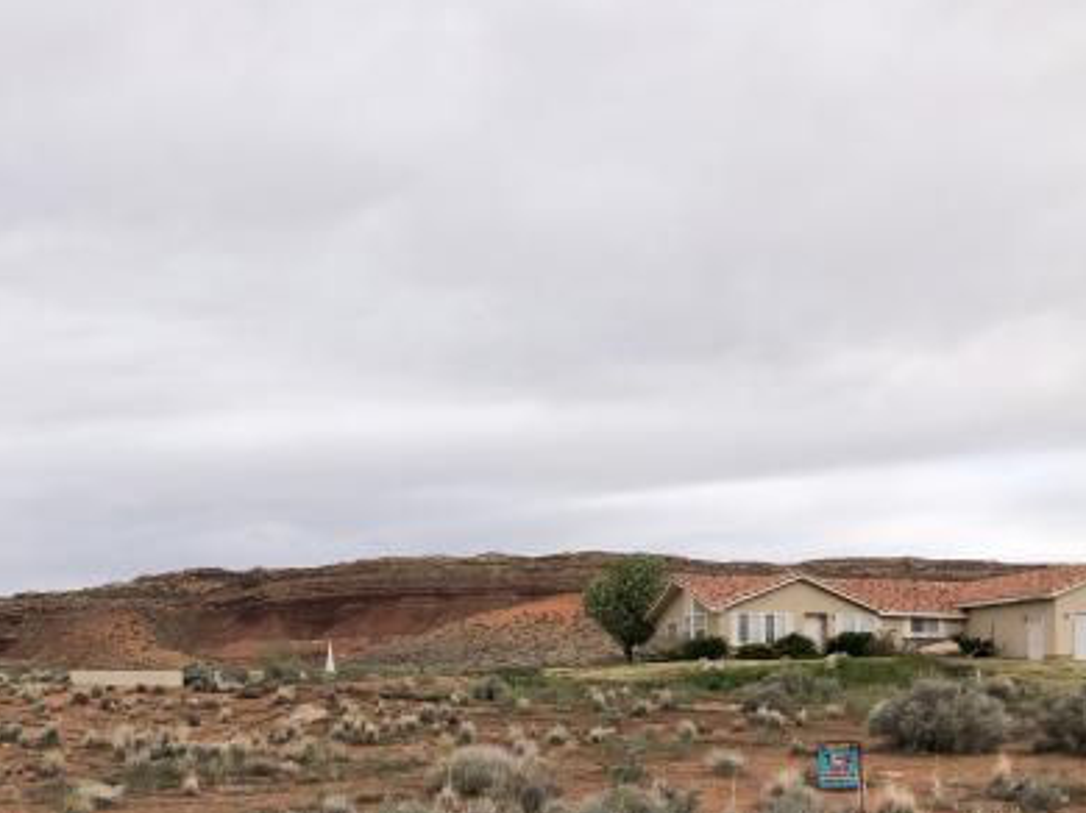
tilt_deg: +2.1
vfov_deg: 30.7
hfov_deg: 40.3
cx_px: 290
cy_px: 654
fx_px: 1442
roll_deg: +1.1
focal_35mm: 46
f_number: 1.8
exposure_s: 1/1736
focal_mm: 3.99
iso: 20
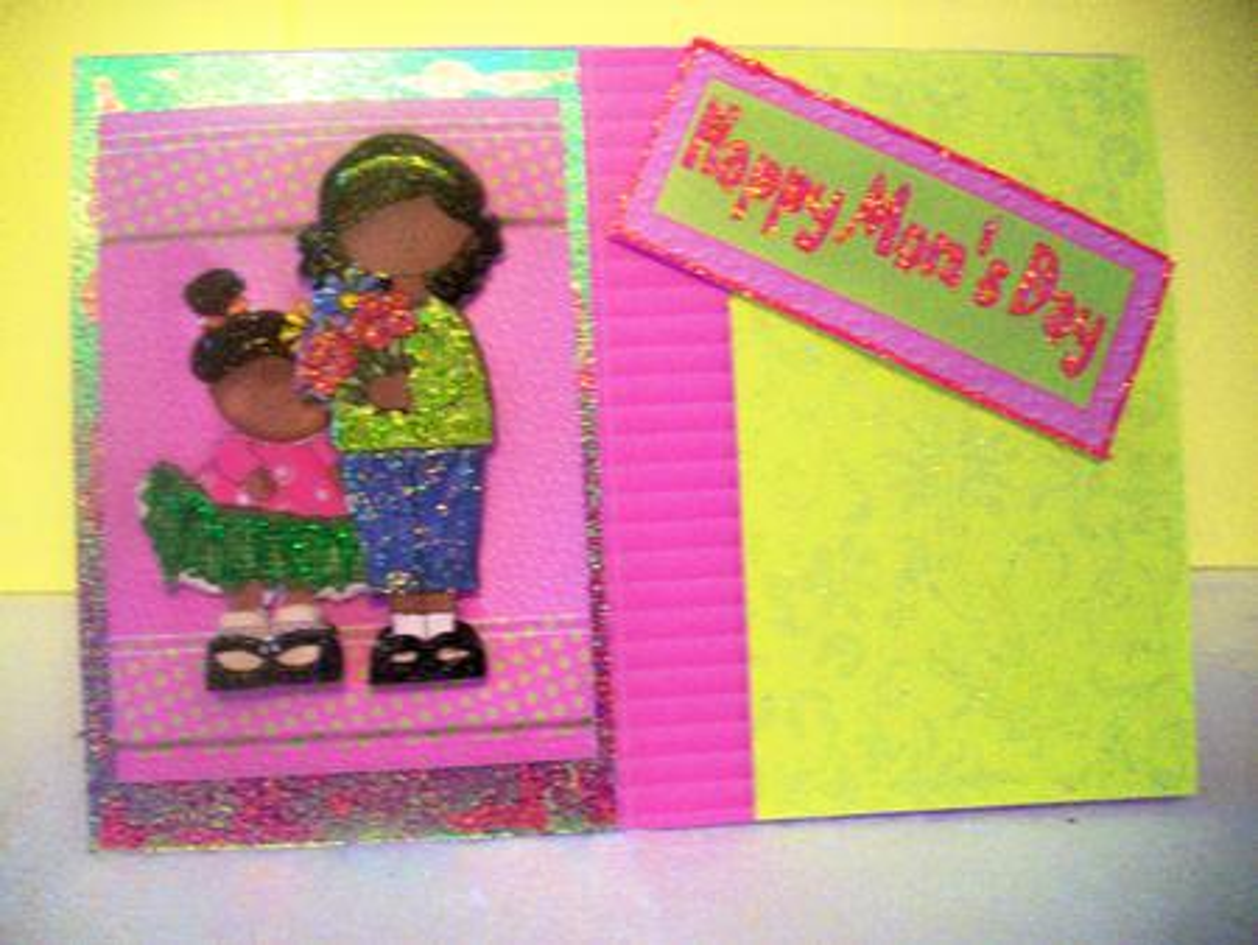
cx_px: 629
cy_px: 472
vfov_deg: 44.2
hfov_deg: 56.8
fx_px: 1164
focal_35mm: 32
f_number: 2.9
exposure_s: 1/8
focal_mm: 5.7
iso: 160
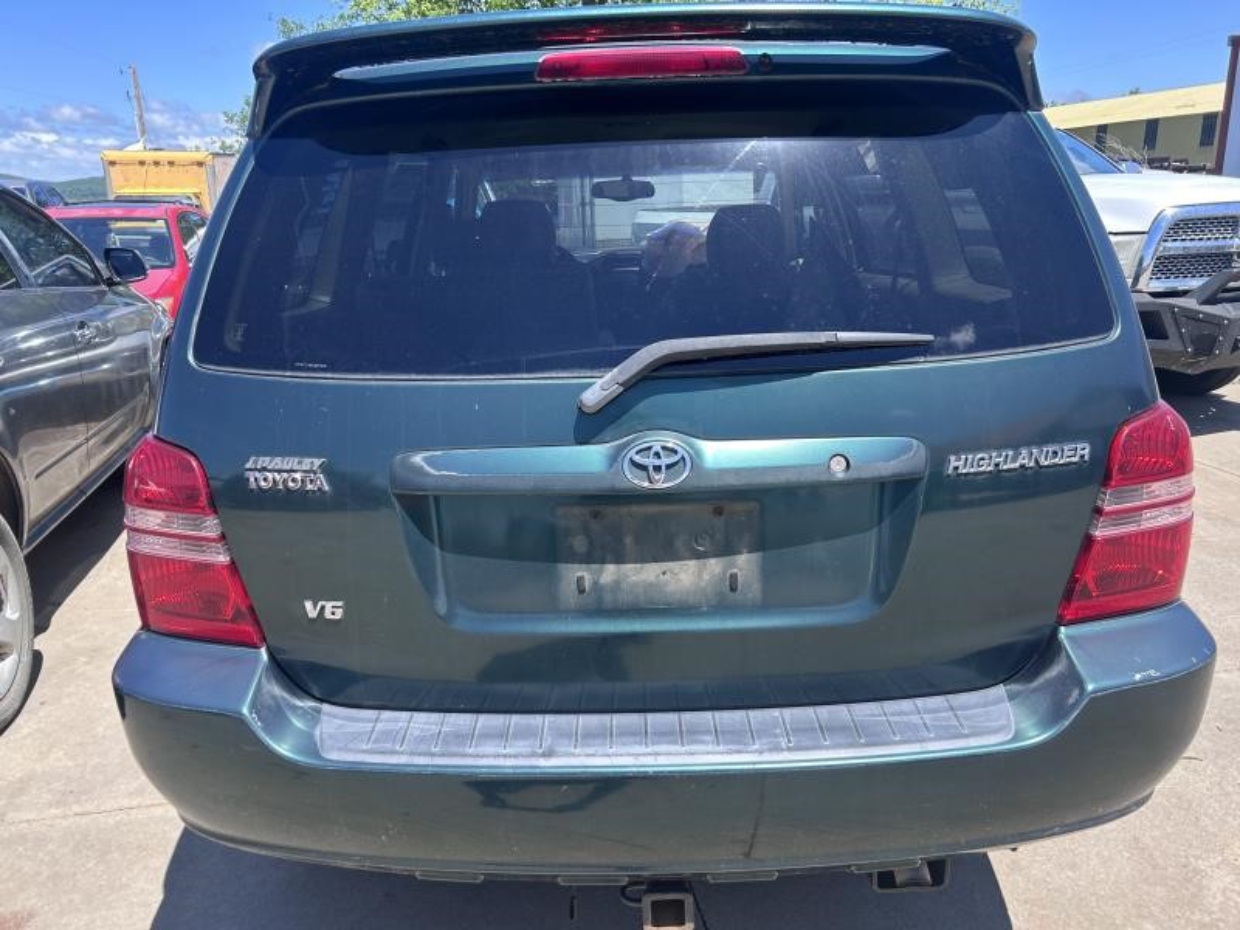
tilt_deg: -15.1
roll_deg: +0.7
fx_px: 931
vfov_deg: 53.1
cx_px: 620
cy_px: 465
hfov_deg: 67.3
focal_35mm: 26
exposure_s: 1/1209
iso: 50
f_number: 1.5
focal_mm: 5.7
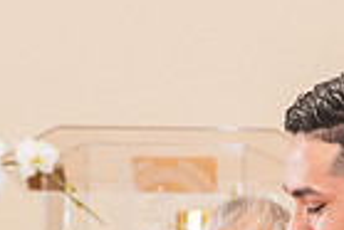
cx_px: 104
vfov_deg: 4.7
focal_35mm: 292
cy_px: 444
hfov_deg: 7.0
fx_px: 2793
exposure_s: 1/100
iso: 1250
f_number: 5
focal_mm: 70
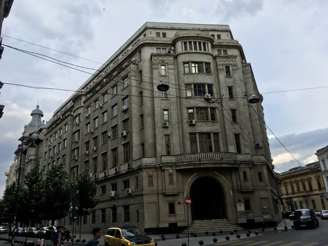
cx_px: 164
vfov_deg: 48.2
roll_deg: +1.9
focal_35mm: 29
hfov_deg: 61.7
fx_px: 275
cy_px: 123
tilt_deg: +18.3
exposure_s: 1/1068
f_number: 2.2
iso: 25
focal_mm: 4.15
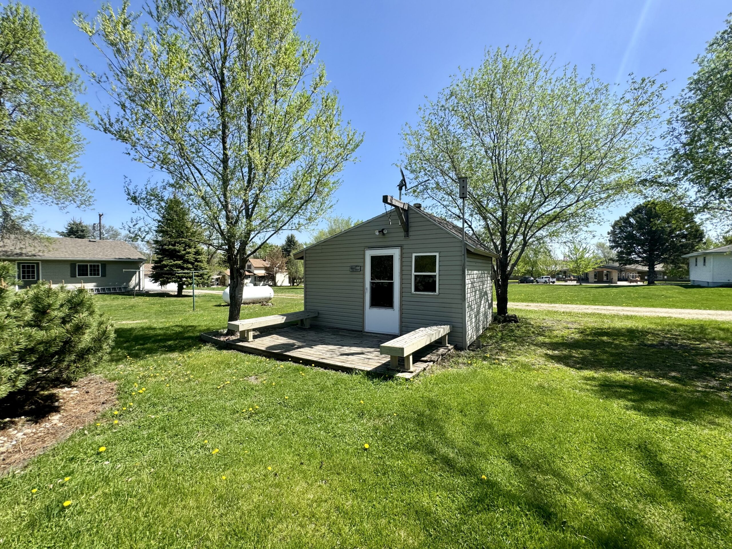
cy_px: 274
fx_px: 296
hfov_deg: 102.1
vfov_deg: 85.7
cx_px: 366
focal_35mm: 14
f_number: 2.2
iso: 50
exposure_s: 1/1217
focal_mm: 2.22
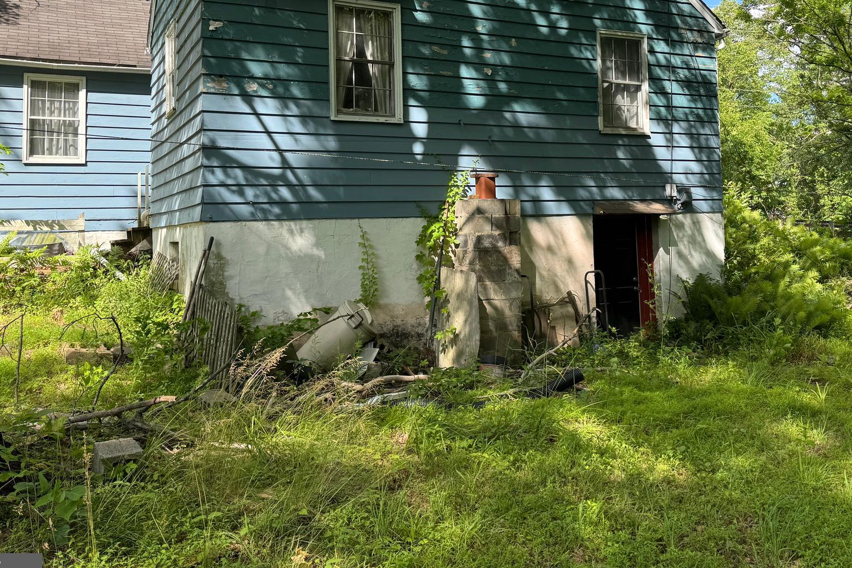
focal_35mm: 33
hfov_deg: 57.1
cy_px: 176
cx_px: 468
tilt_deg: +6.0
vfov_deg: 39.4
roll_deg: +1.8
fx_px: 781
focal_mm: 6.76
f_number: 1.78
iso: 80
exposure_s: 1/980
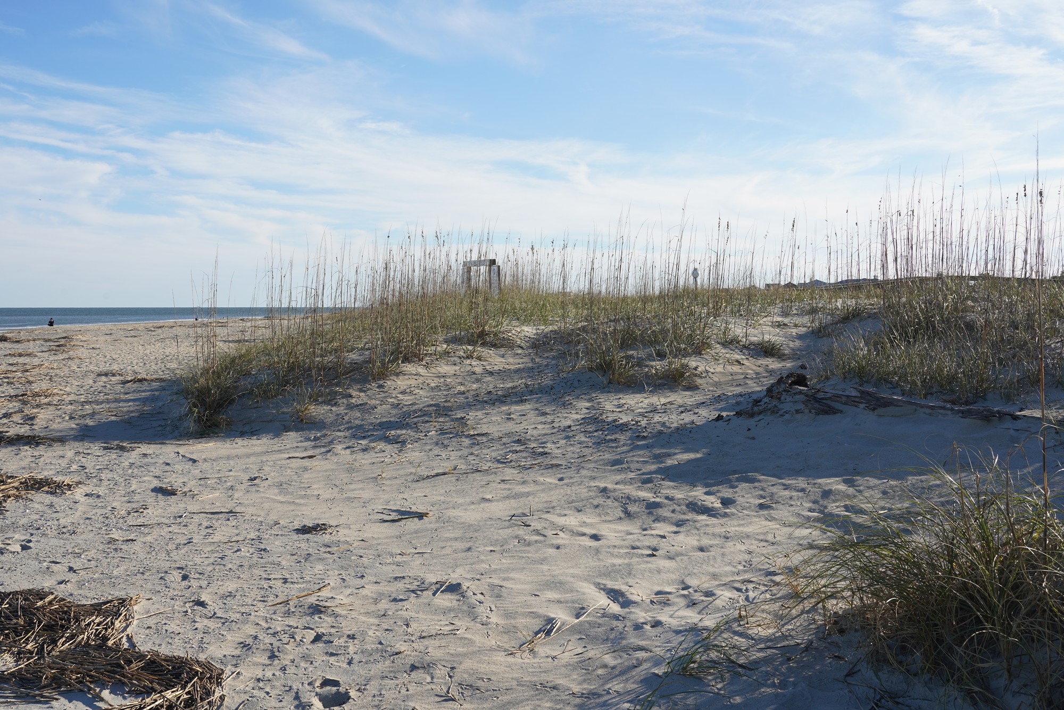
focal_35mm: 36
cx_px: 532
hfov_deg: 53.1
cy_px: 355
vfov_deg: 36.9
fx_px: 1064
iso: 100
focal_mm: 36
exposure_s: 1/100
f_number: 13
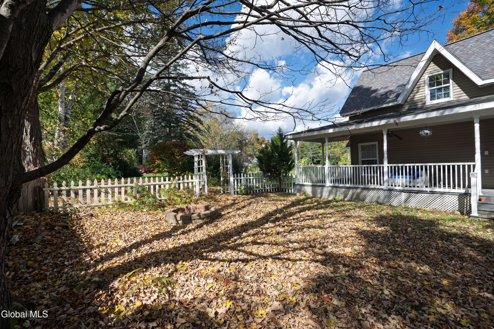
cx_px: 247
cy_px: 164
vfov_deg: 72.0
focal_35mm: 16
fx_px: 226
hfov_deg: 95.0
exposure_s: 1/750
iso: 400
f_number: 8
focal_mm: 16.5
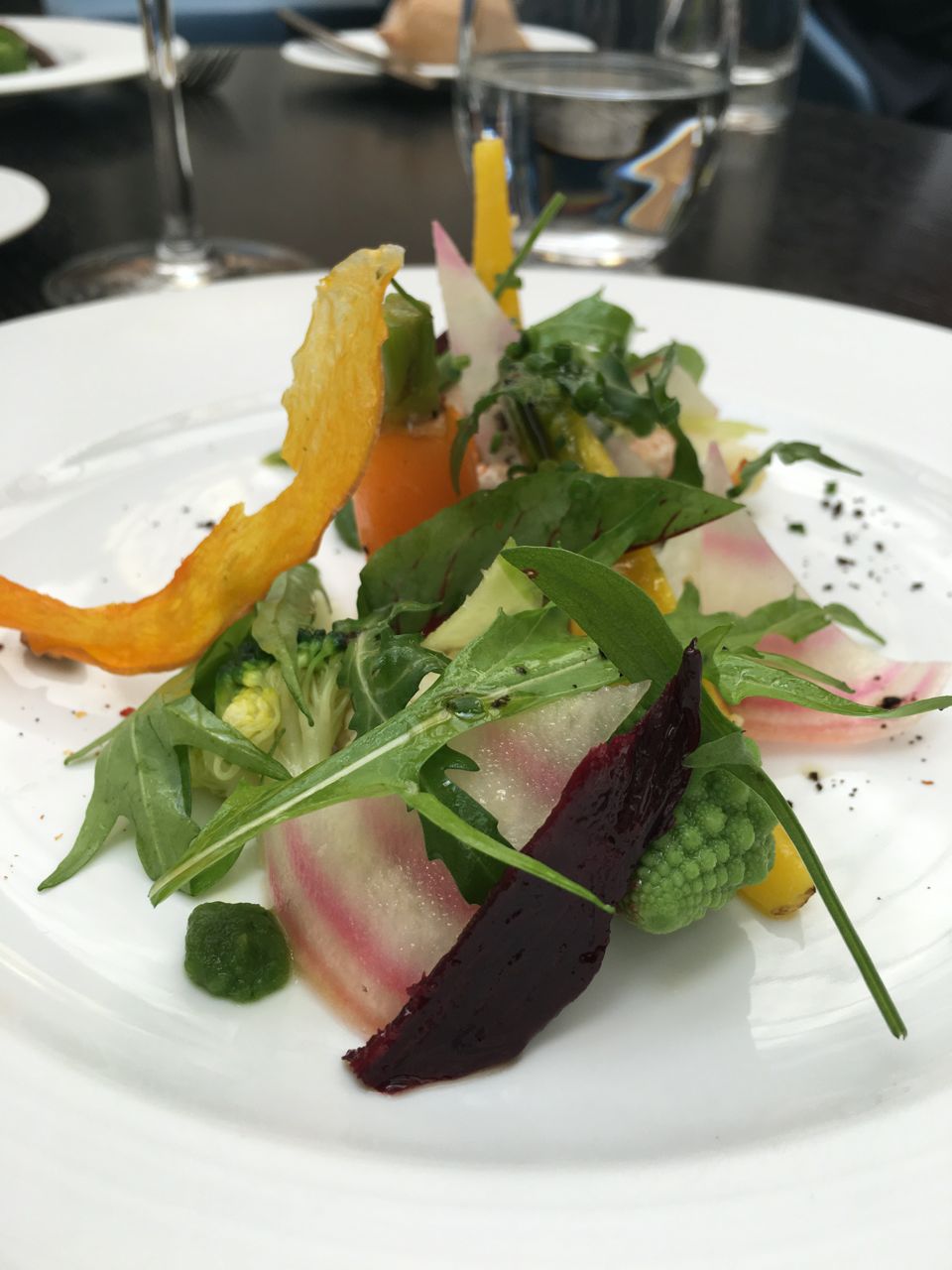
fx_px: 1063
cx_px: 476
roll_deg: -2.7
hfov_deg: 48.2
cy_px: 635
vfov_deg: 61.7
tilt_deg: -35.0
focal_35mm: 29
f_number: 2.2
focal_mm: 4.15
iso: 32
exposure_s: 1/50
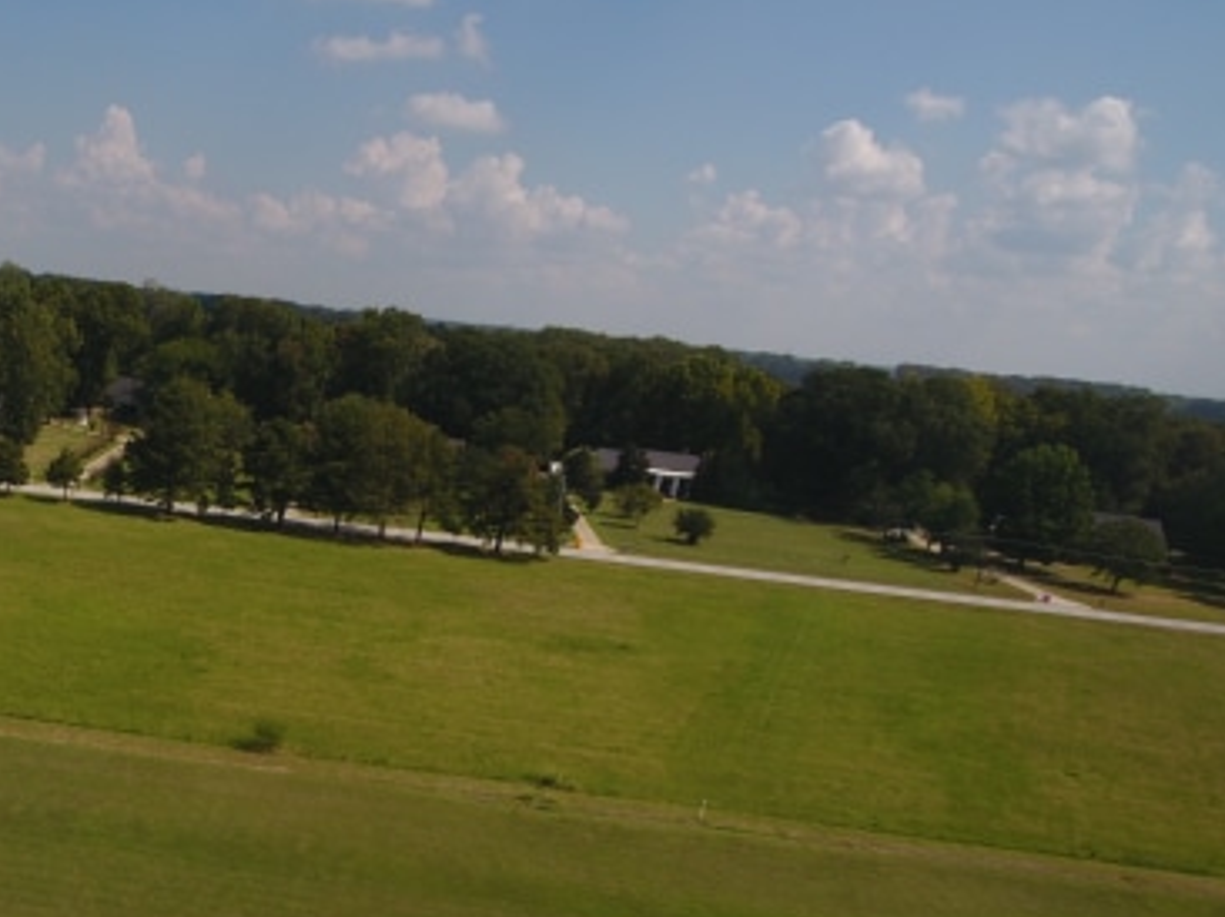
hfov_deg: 48.5
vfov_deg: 38.6
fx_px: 1238
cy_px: 773
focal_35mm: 35
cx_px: 181
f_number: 2.8
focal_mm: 3.61
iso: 100
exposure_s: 1/1186
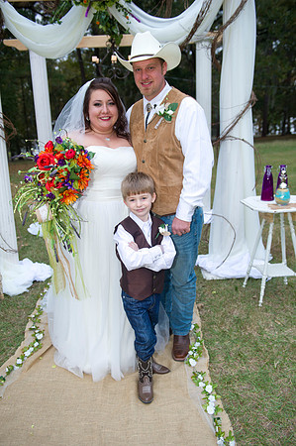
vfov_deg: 60.3
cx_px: 148
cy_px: 223
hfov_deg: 42.2
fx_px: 383
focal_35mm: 31
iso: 800
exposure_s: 1/80
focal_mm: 31
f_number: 3.5
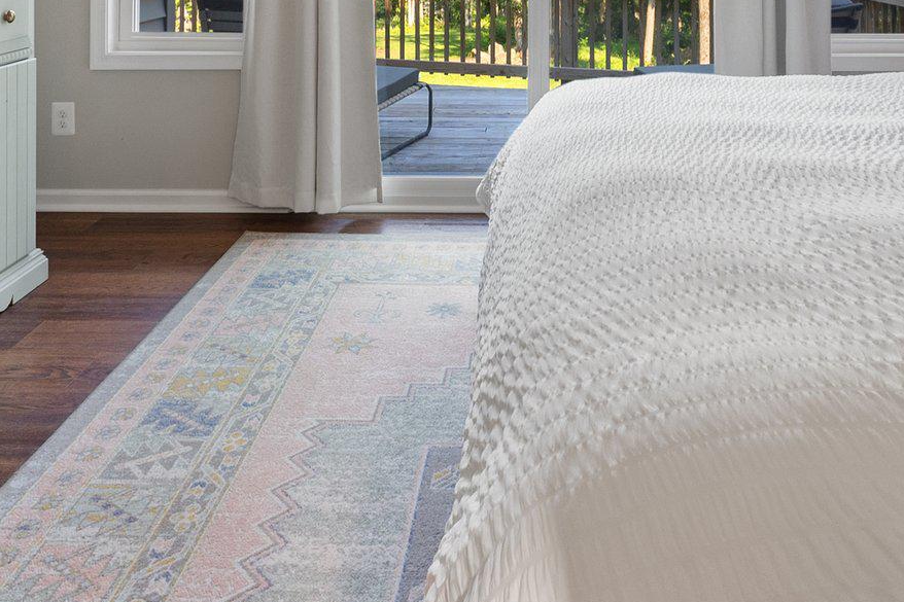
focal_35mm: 35
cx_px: 543
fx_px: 879
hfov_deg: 54.1
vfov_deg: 33.0
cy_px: -63
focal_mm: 10
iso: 400
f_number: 8
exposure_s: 1/5
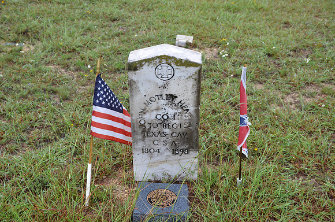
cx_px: 168
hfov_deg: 41.2
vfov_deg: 27.9
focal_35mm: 48
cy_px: 111
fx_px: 446
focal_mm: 32
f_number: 5
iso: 400
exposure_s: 1/100
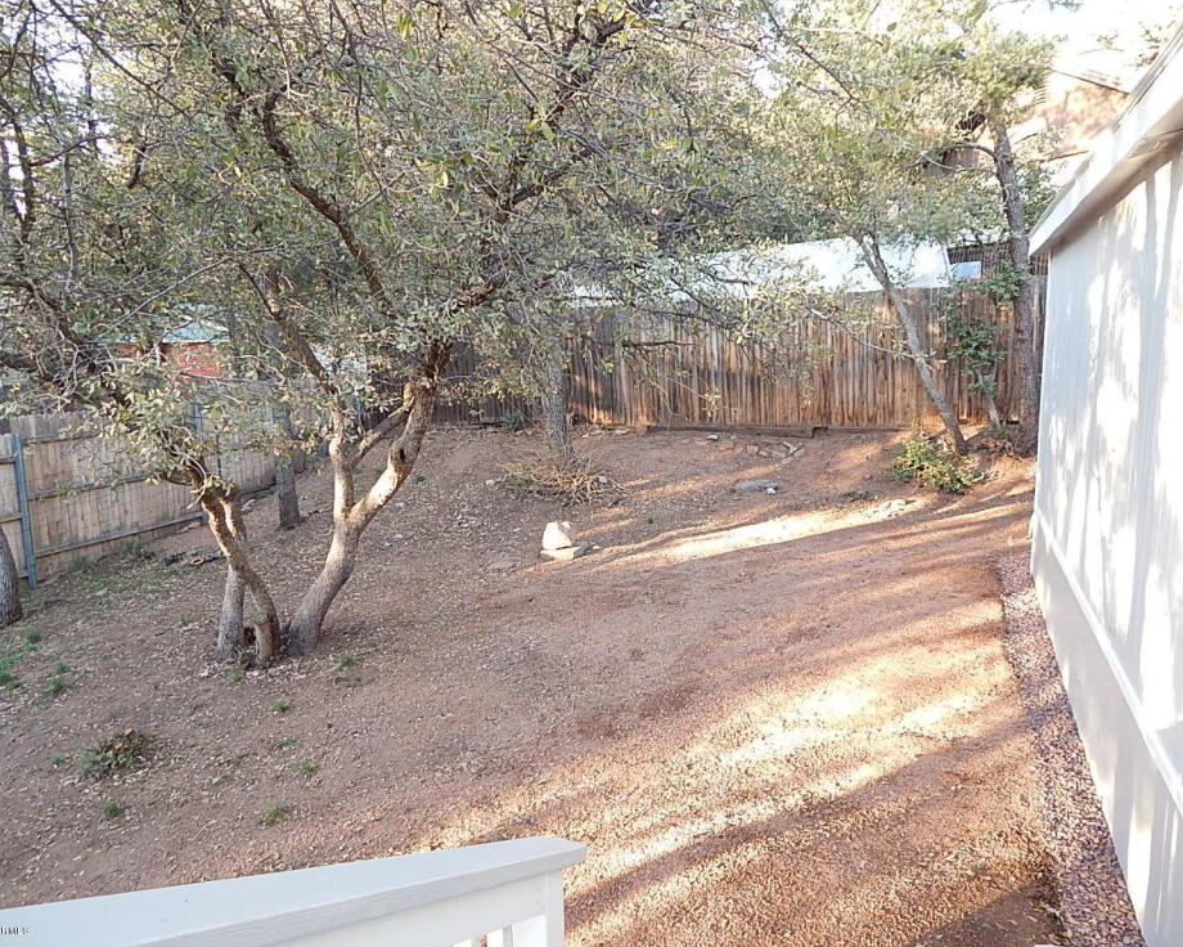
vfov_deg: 56.8
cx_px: 624
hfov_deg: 68.0
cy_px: 470
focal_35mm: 25
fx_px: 875
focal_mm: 4
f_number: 3
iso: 125
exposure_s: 1/30
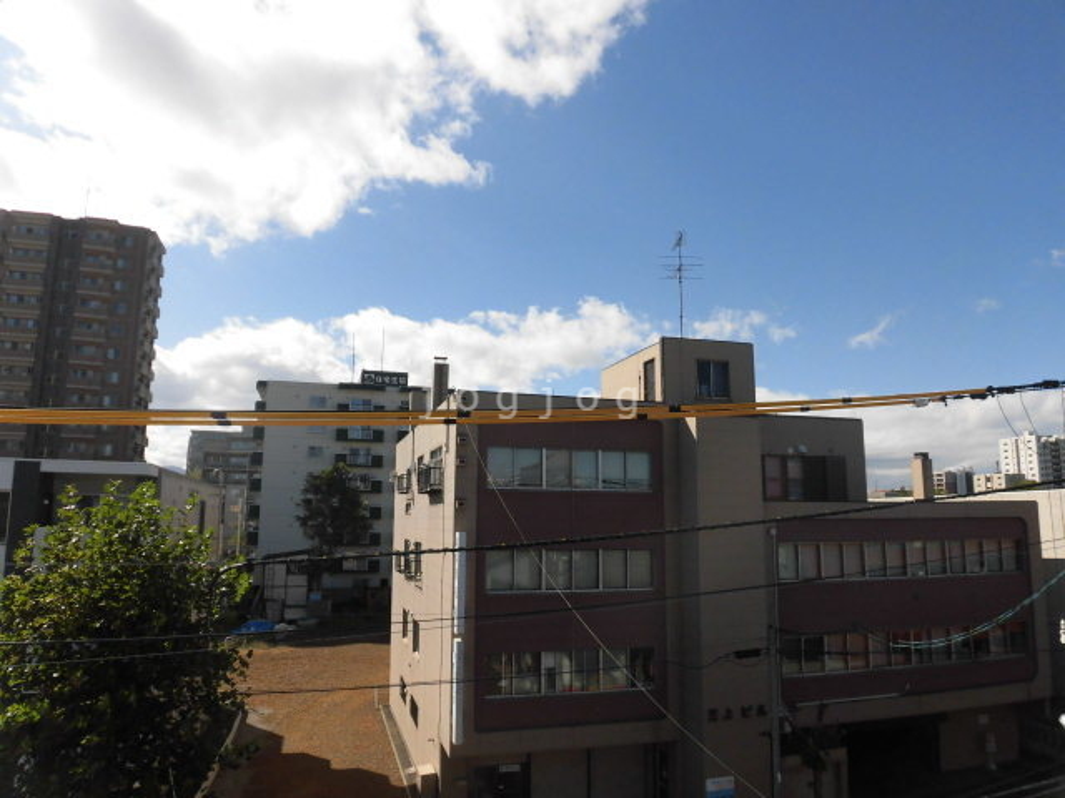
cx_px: 532
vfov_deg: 56.8
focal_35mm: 24
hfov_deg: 71.6
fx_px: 738
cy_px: 399
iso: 100
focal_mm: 4.3
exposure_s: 1/320
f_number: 7.8
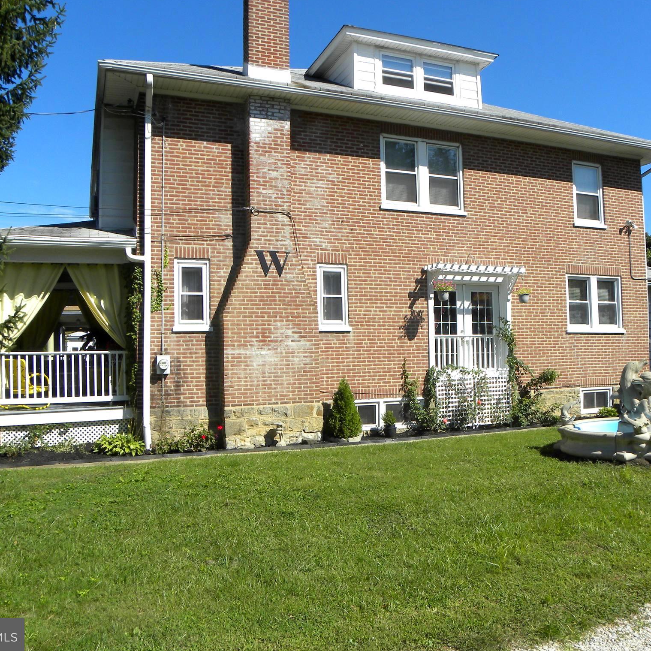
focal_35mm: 31
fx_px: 660
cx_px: 356
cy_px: 324
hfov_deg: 52.5
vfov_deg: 52.5
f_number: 5.6
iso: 64
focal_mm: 4.6
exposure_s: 1/290
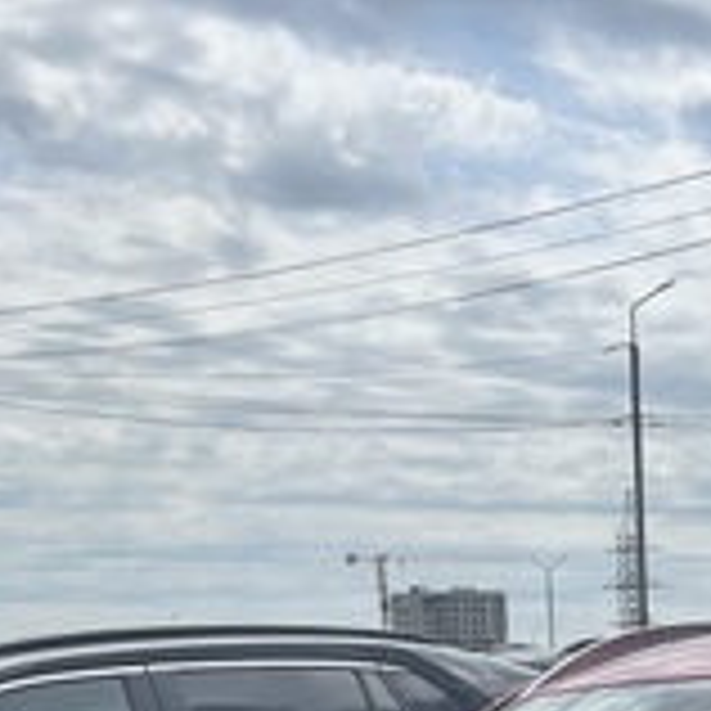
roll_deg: +0.5
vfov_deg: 17.5
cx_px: 824
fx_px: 2022
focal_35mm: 87
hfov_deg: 19.0
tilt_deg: -13.9
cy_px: 1130
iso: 50
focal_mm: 5.1
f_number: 1.6
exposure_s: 1/6494
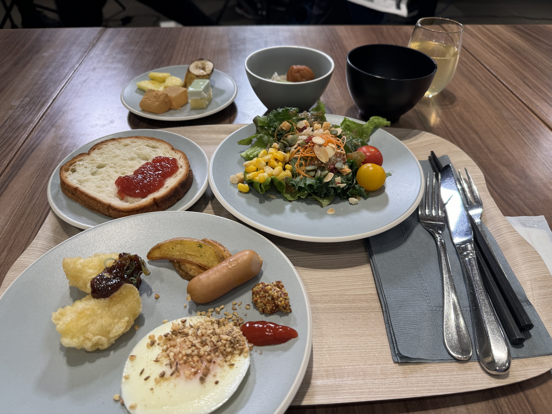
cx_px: 276
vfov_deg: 56.8
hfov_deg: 71.6
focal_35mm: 24
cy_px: 207
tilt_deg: -43.6
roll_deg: -1.0
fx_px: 383
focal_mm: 6.86
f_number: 1.78
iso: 80
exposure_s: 1/121
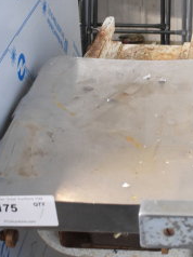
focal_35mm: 100
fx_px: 745
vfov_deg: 19.5
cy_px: 60
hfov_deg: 14.1
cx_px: 267
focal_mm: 18
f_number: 3.5
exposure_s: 1/30
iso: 1250
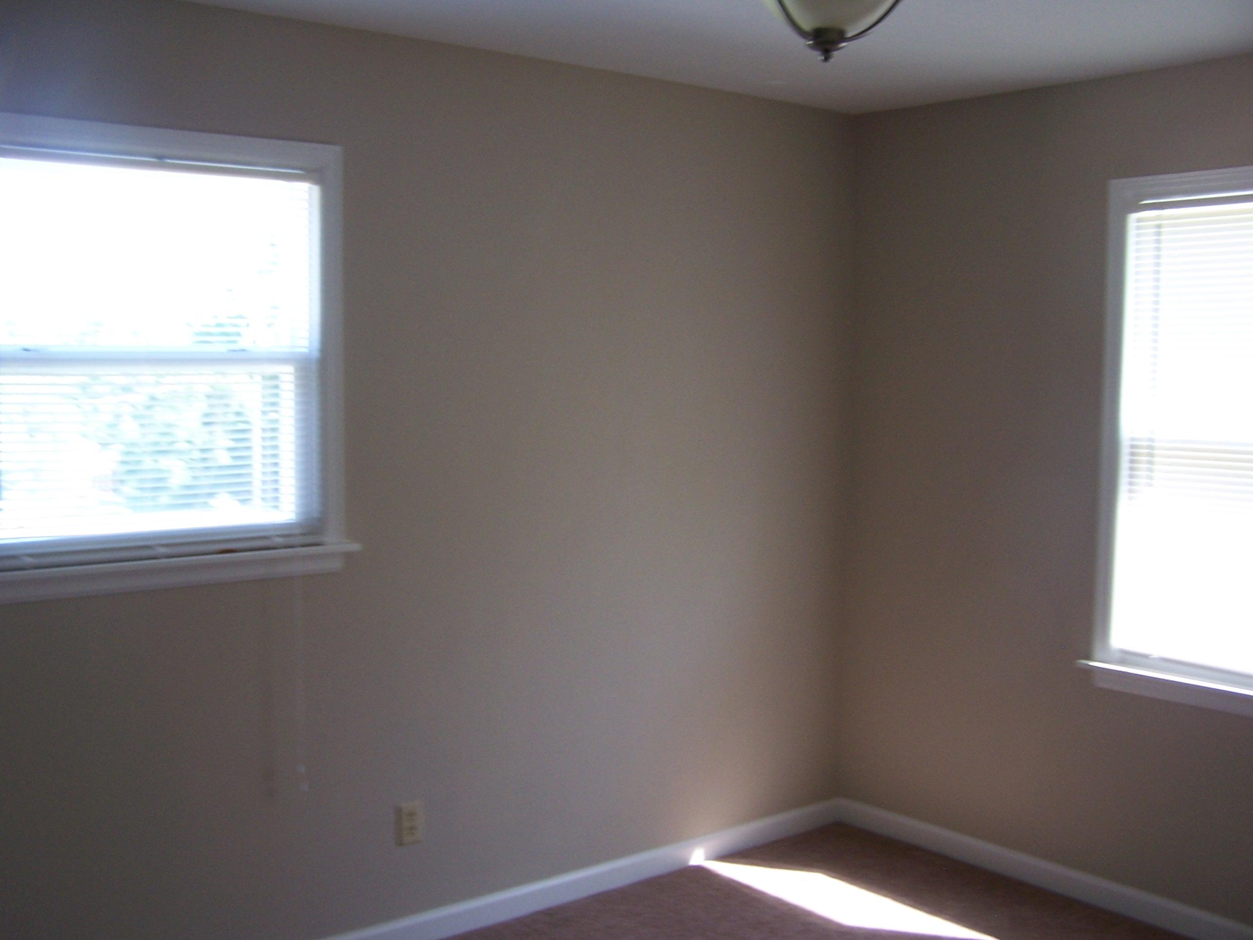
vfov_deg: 37.7
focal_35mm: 38
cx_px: 626
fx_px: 1375
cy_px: 470
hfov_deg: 49.0
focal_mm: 6.3
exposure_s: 1/30
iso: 100
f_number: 2.8
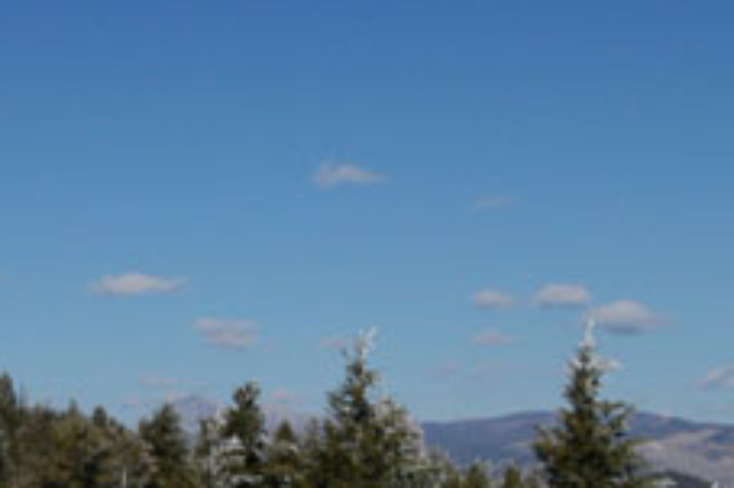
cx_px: 158
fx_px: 2261
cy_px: 483
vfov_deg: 12.2
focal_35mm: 111
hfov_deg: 18.3
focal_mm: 24
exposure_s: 1/640
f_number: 13
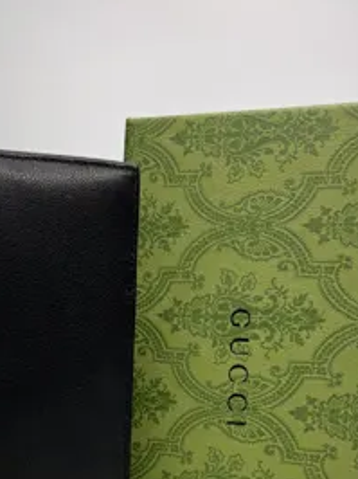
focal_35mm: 47
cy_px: 385
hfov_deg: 30.5
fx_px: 649
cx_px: 104
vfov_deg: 38.9
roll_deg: -1.0
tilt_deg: -8.4
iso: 40
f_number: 1.5
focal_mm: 5.7
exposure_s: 1/260
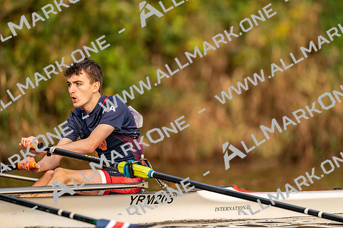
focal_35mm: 600
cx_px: 172
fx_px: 5714
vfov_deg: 2.3
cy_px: 114
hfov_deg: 3.4
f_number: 4
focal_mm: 600
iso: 4500
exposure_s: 1/2500
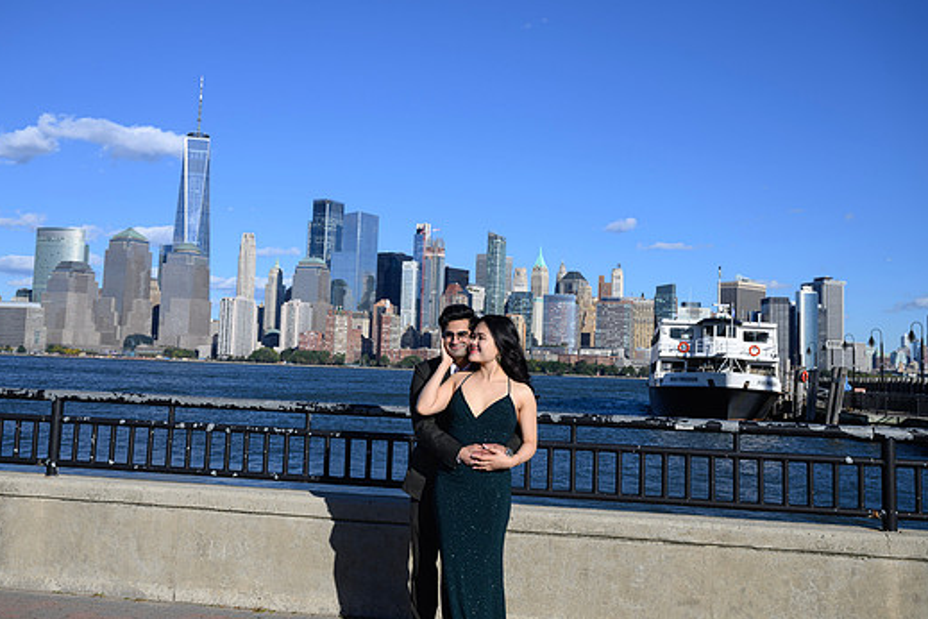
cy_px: 278
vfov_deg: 35.0
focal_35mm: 38
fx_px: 979
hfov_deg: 50.7
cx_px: 438
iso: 64
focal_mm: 34
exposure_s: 1/500
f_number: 5.6
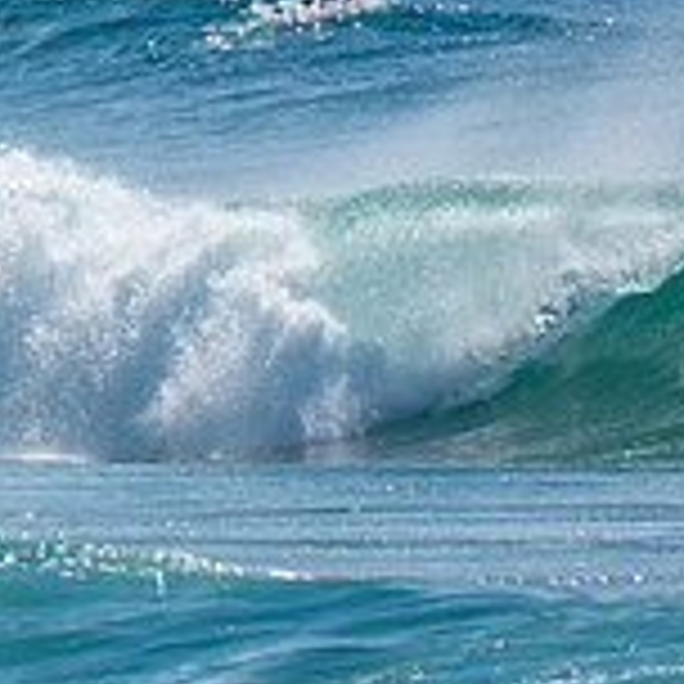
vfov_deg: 0.9
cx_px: -576
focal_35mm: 1949
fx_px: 43571
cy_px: 56
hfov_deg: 0.9
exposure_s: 1/1250
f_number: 5.6
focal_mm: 400
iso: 140
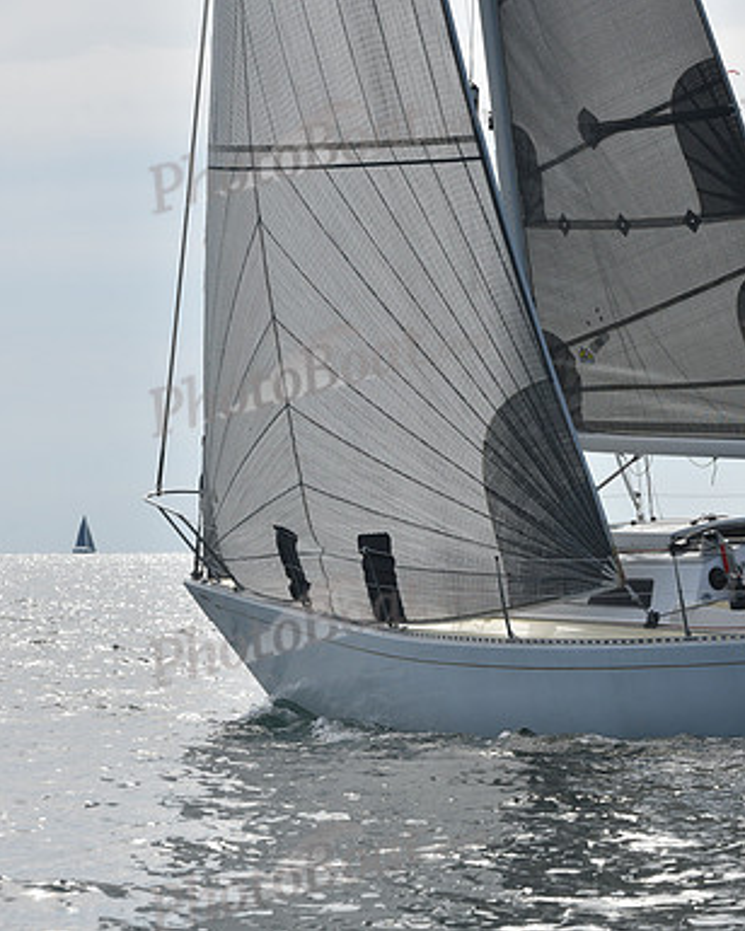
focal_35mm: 198
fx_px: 5457
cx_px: 617
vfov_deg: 9.8
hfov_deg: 7.8
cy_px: 466
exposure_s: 1/1250
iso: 320
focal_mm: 140
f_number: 10
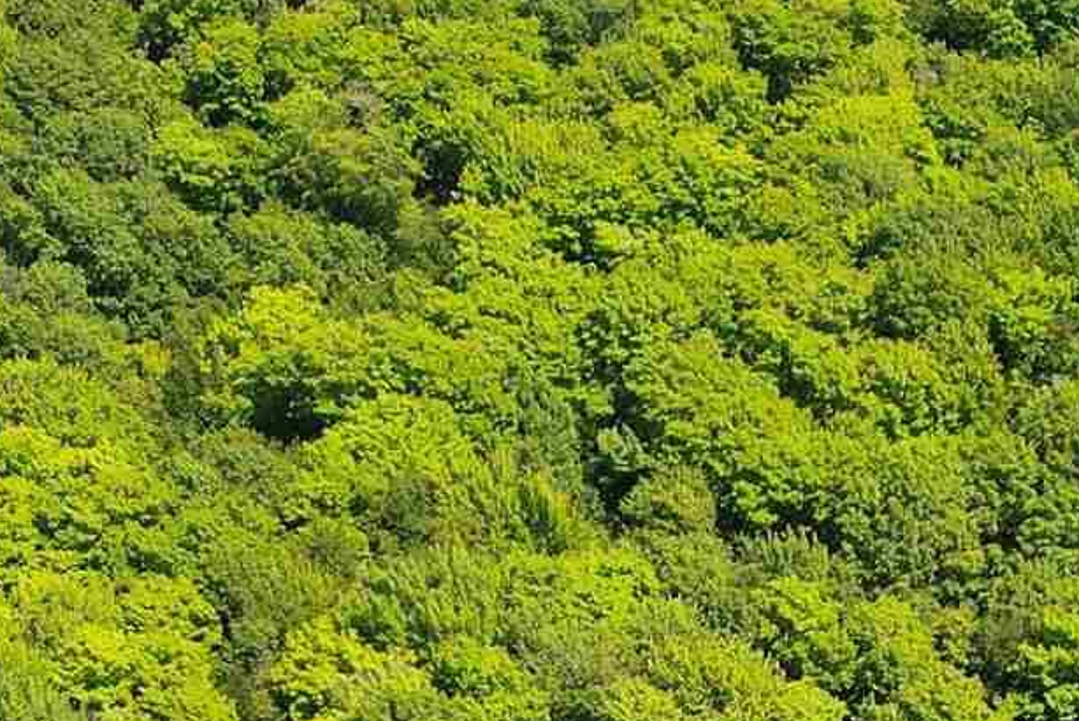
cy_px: 971
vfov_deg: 12.1
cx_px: 706
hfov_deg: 18.5
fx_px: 3298
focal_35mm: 110
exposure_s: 1/350
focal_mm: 8.38
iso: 100
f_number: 2.8
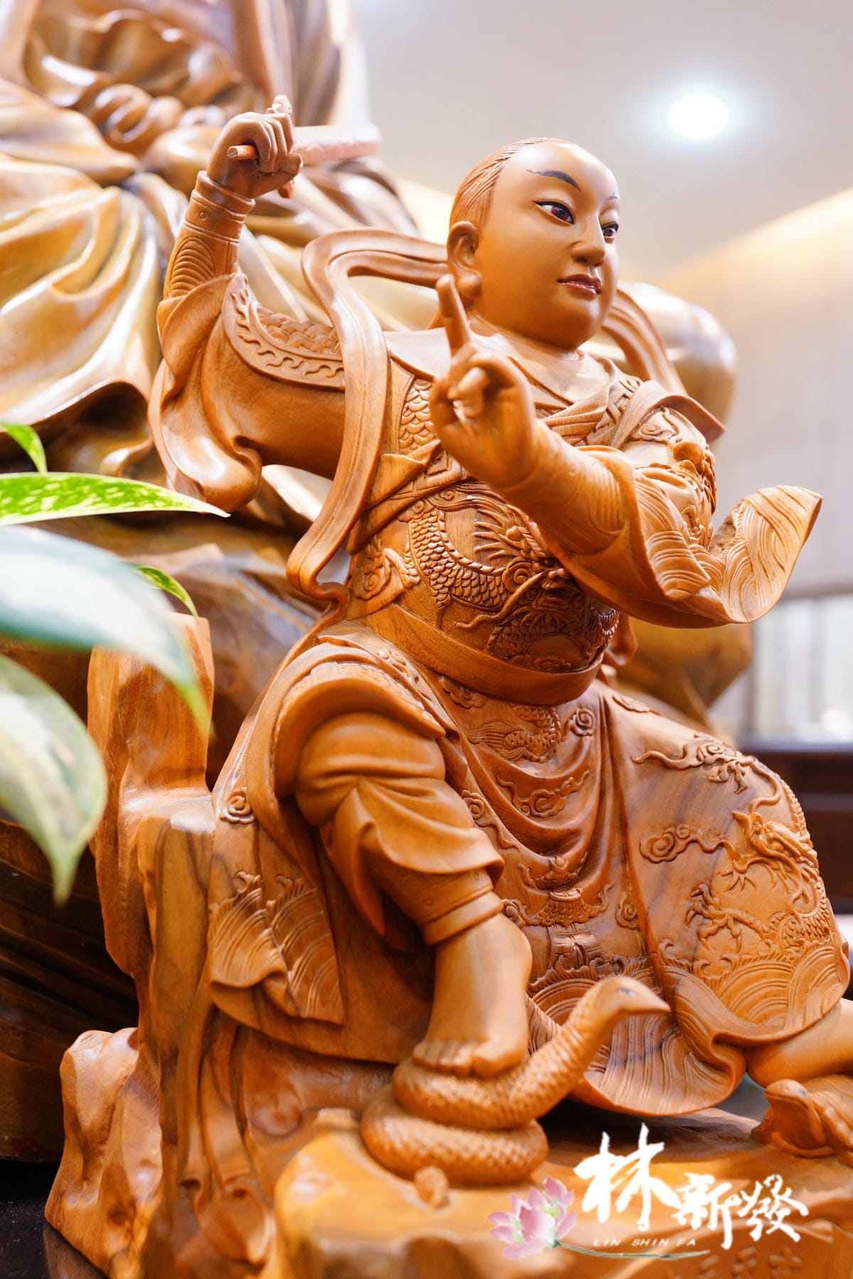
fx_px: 1244
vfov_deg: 54.4
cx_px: 426
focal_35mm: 35
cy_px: 640
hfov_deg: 37.9
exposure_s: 1/60
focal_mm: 35
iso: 1600
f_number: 4
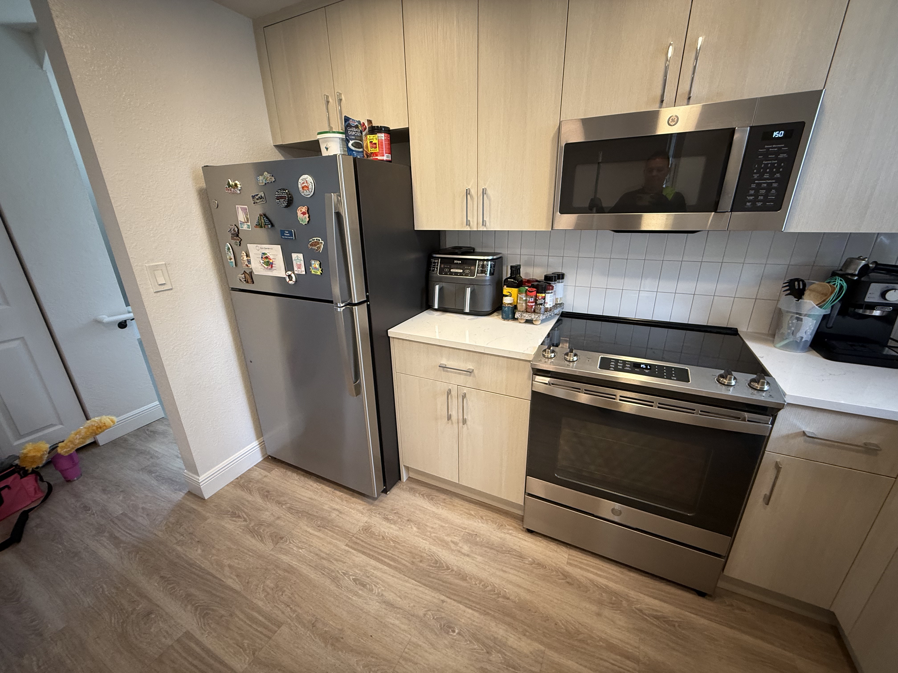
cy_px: 336
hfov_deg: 102.1
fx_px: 363
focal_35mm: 14
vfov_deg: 85.7
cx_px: 449
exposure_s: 1/60
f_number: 2.2
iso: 250
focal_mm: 2.22
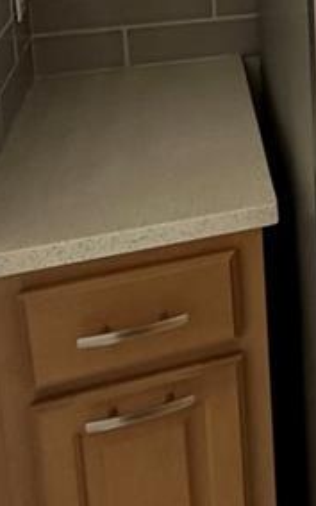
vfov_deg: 28.8
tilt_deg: -9.6
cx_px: 566
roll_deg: -0.9
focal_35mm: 63
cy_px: -77
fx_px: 868
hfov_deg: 17.0
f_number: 2.2
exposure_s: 1/60
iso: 320
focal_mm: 2.22
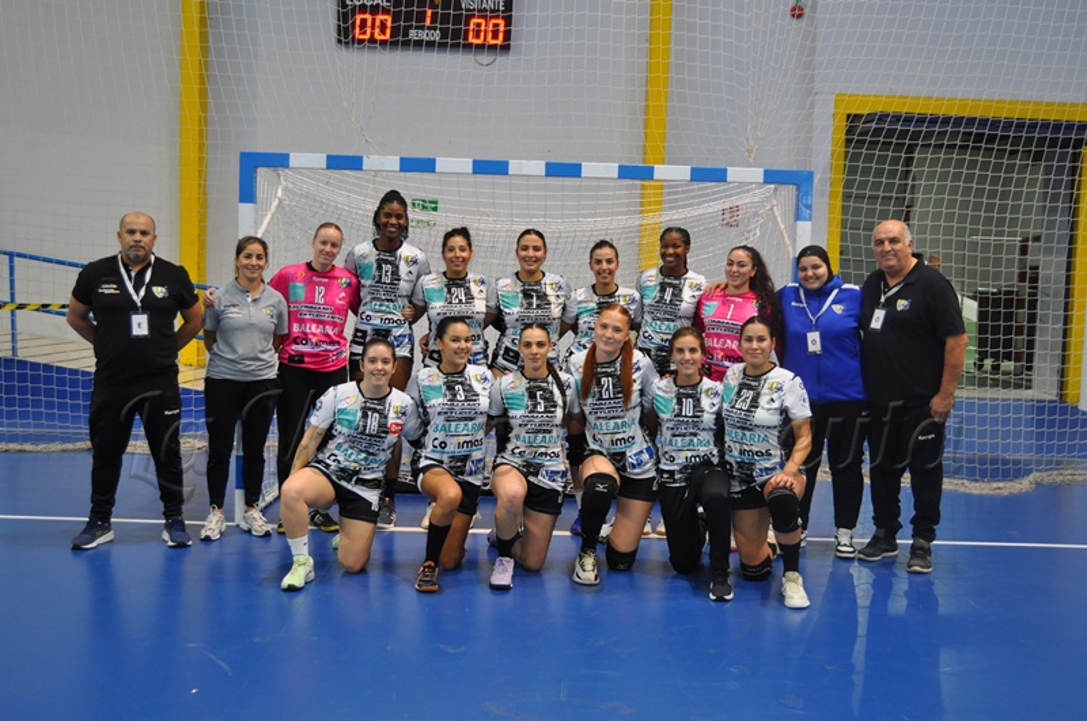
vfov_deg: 36.8
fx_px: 1085
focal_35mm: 36
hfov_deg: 53.2
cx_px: 544
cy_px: 360
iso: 800
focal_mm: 24
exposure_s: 1/60
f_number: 3.8
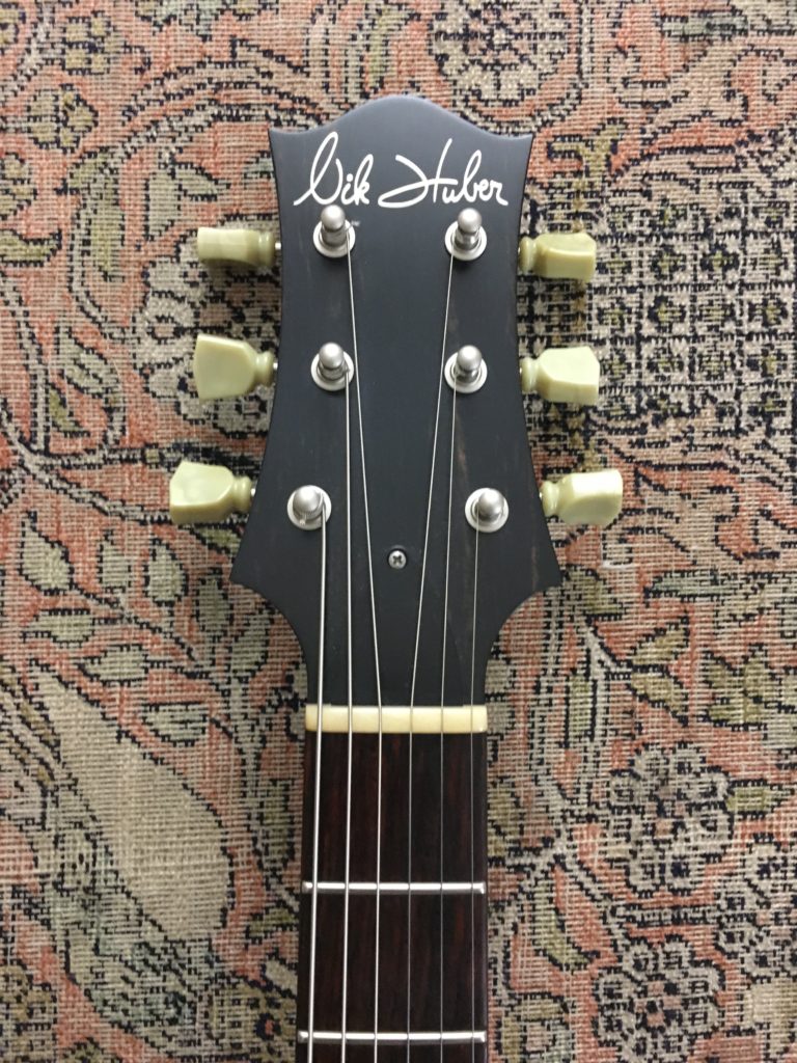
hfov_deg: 48.2
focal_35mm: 29
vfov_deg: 61.7
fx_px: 890
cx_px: 398
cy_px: 532
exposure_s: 1/17
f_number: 2.2
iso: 400
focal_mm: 4.15
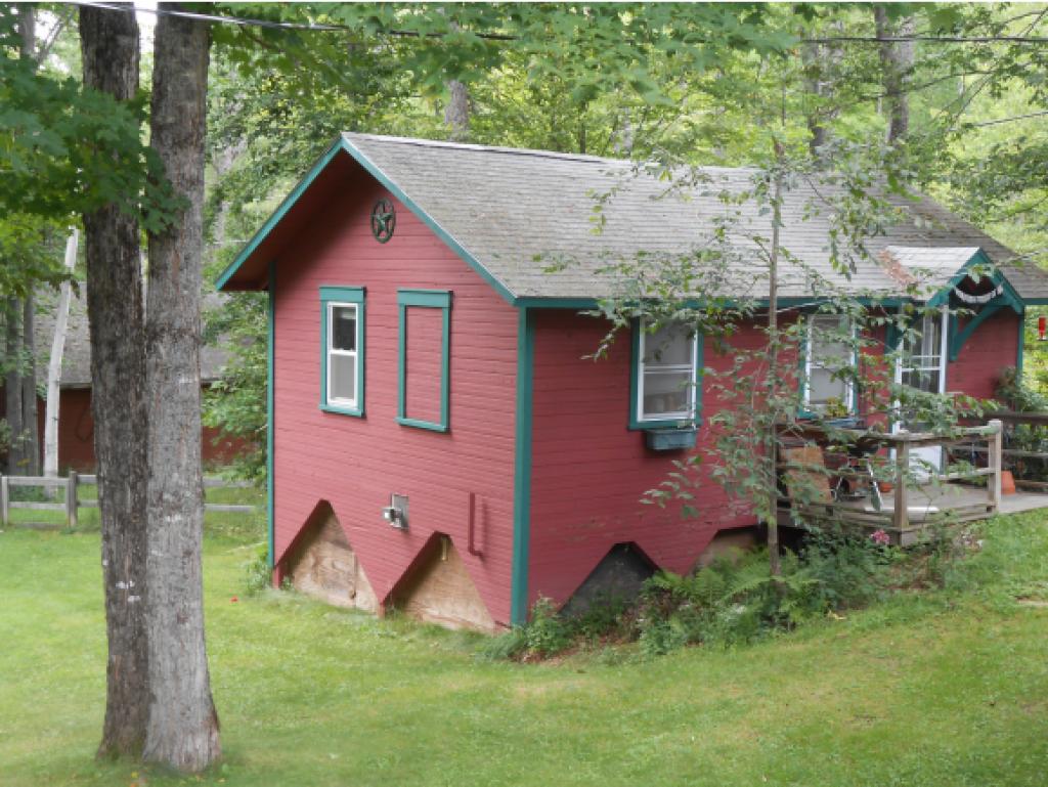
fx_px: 1484
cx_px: 524
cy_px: 394
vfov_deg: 29.7
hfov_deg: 38.9
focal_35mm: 49
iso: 125
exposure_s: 1/30
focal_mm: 8.8
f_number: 4.8
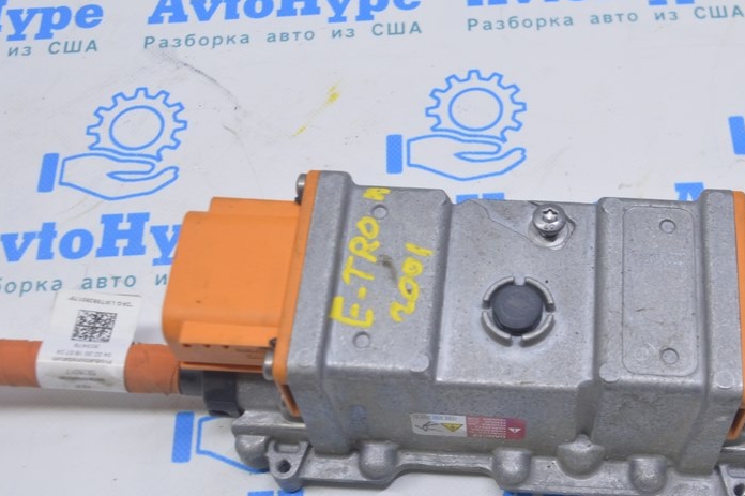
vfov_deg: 25.4
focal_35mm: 53
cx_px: 496
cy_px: 295
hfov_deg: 37.2
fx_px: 1096
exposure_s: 1/25
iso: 400
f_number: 5.6
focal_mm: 24
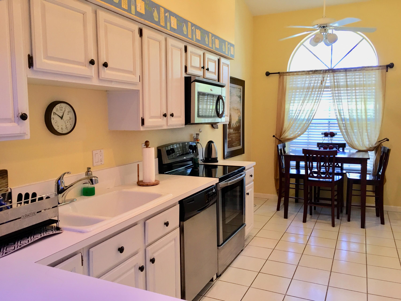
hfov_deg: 61.7
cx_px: 200
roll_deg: -0.5
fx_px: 336
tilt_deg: -5.0
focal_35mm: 29
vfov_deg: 48.2
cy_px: 150
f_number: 2.2
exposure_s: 1/15
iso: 32
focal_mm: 4.15
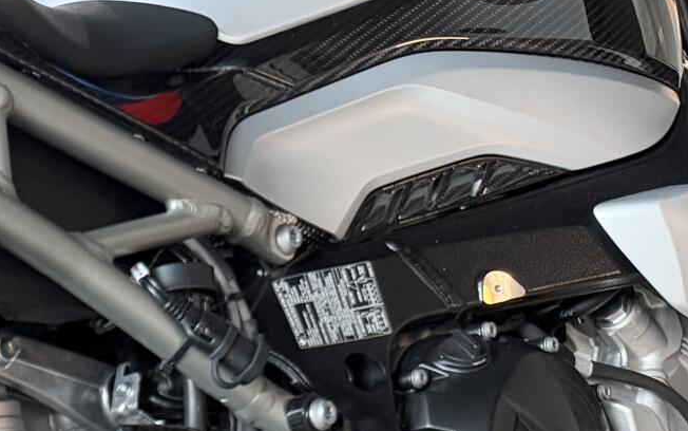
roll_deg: +0.7
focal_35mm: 78
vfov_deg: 14.8
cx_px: -316
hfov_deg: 22.3
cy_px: 748
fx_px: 1463
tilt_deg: -15.4
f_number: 1.78
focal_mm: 6.76
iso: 320
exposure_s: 1/60
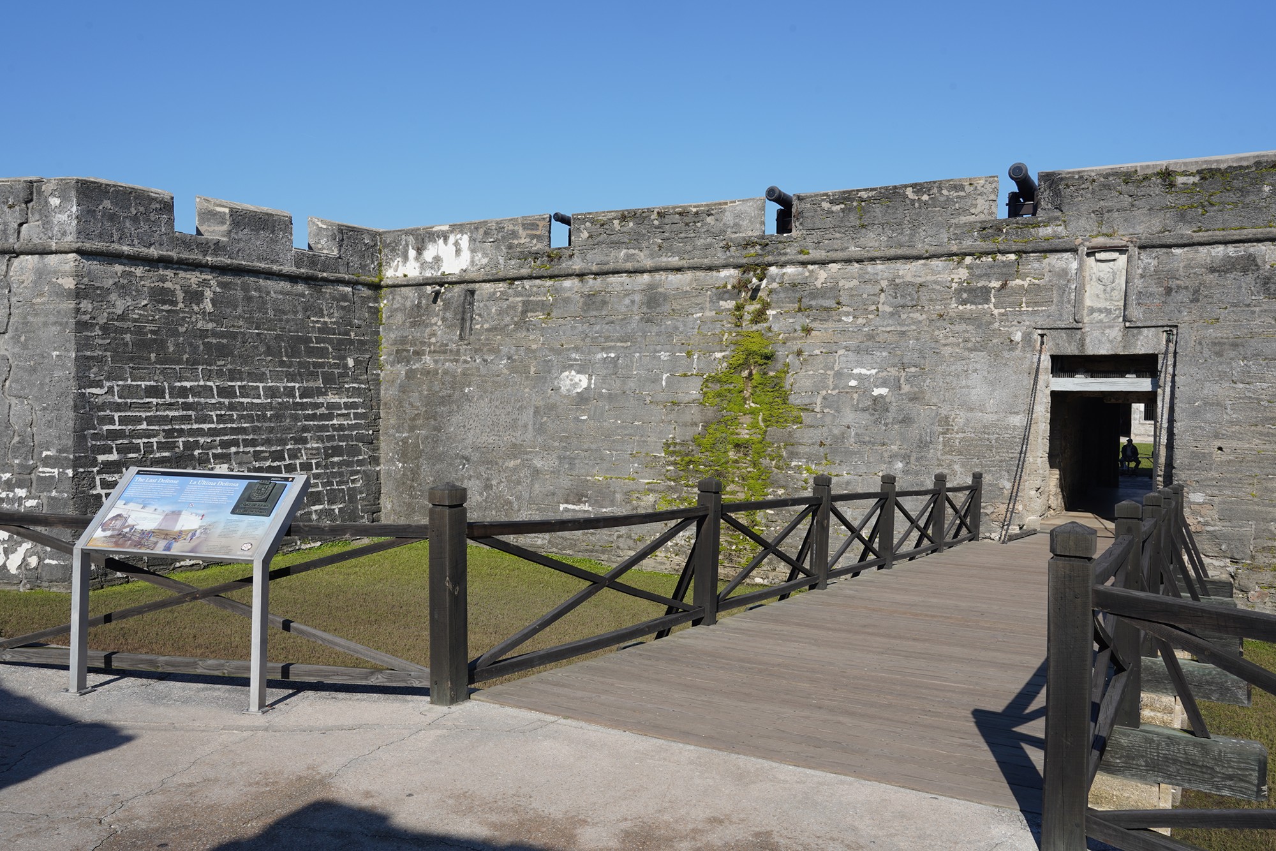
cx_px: 638
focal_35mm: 28
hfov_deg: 65.5
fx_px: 993
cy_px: 426
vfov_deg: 46.4
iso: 100
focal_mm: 28
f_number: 16
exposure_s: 1/100
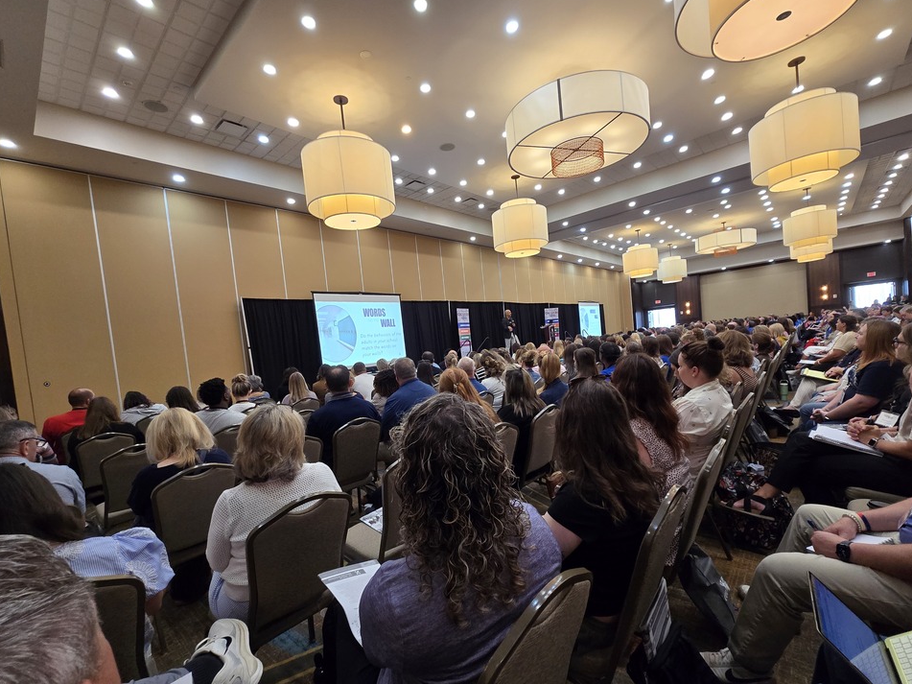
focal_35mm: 14
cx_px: 457
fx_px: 369
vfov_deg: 85.6
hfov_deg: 102.1
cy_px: 362
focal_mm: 2.2
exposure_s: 1/60
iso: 250
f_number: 2.2
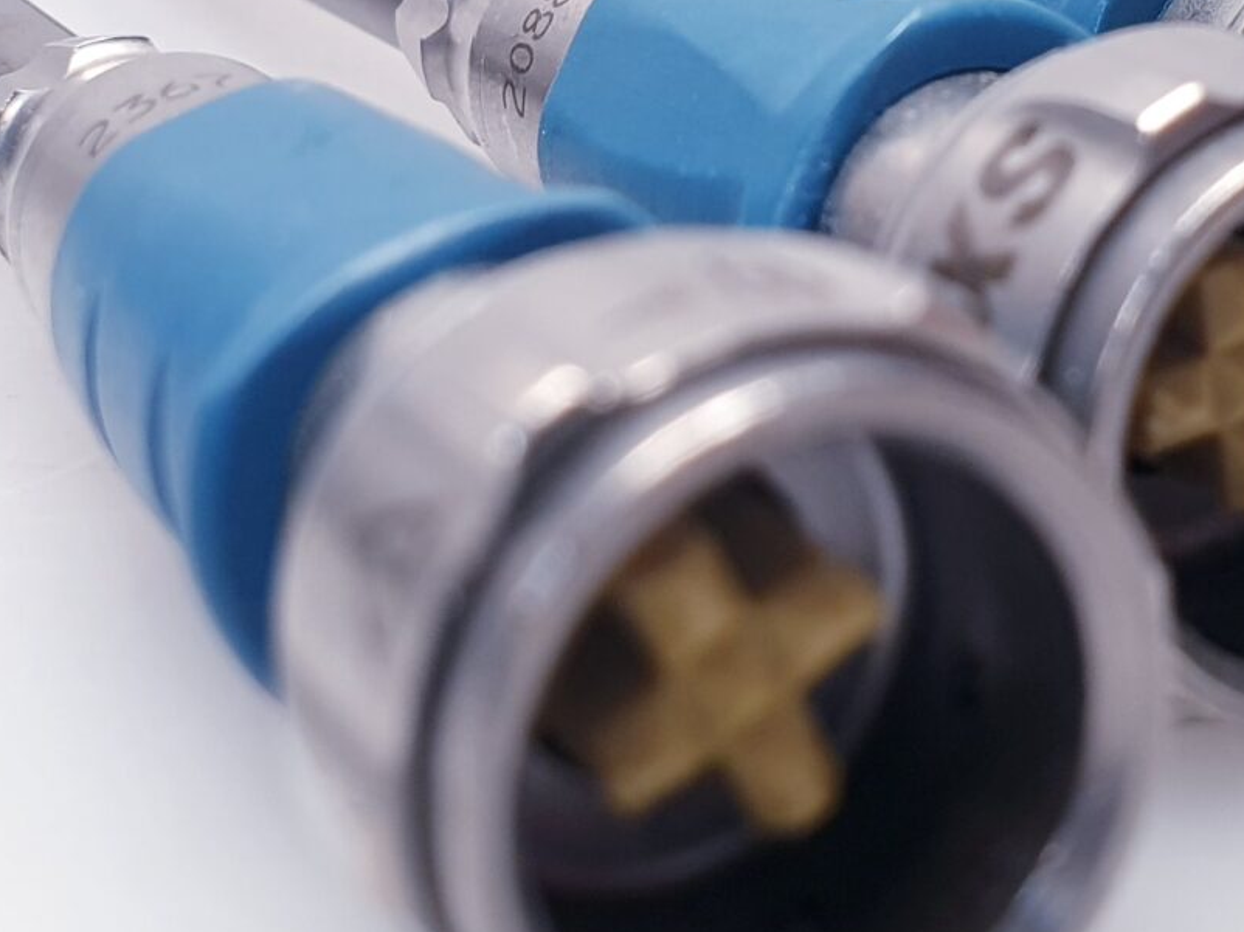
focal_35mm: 83
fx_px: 2982
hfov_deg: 23.6
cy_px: 9
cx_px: 638
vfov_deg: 17.4
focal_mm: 4.3
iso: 80
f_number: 2.4
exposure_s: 1/50
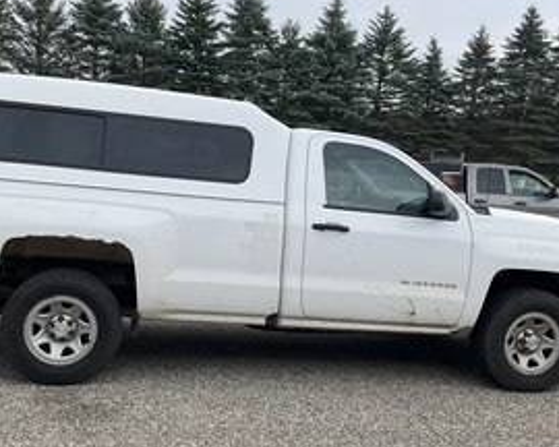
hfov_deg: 43.7
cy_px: 244
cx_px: 244
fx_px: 695
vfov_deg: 35.6
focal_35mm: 42
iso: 25
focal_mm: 3
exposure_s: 1/613
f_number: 1.8
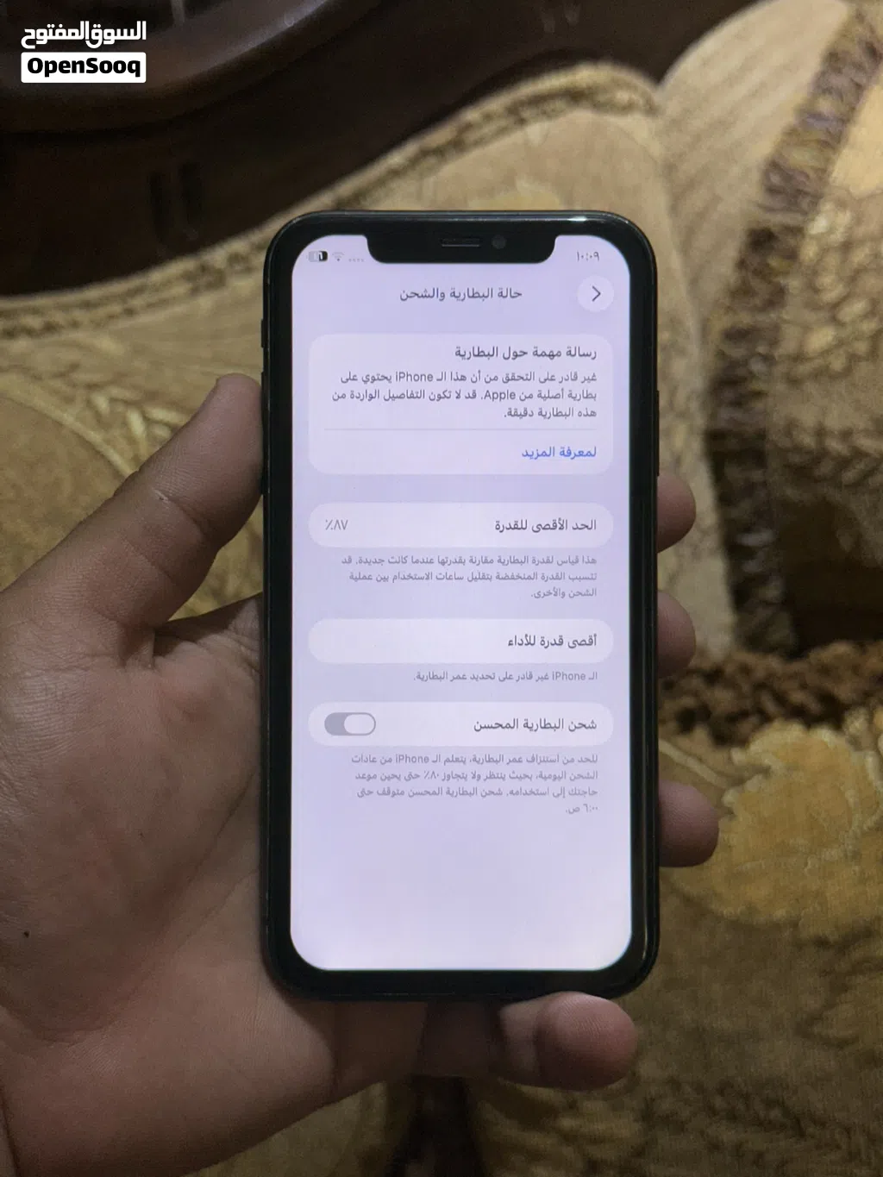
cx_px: 442
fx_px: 1632
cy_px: 588
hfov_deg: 30.3
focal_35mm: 48
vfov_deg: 39.7
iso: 64
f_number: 1.78
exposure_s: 1/50
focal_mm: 6.86
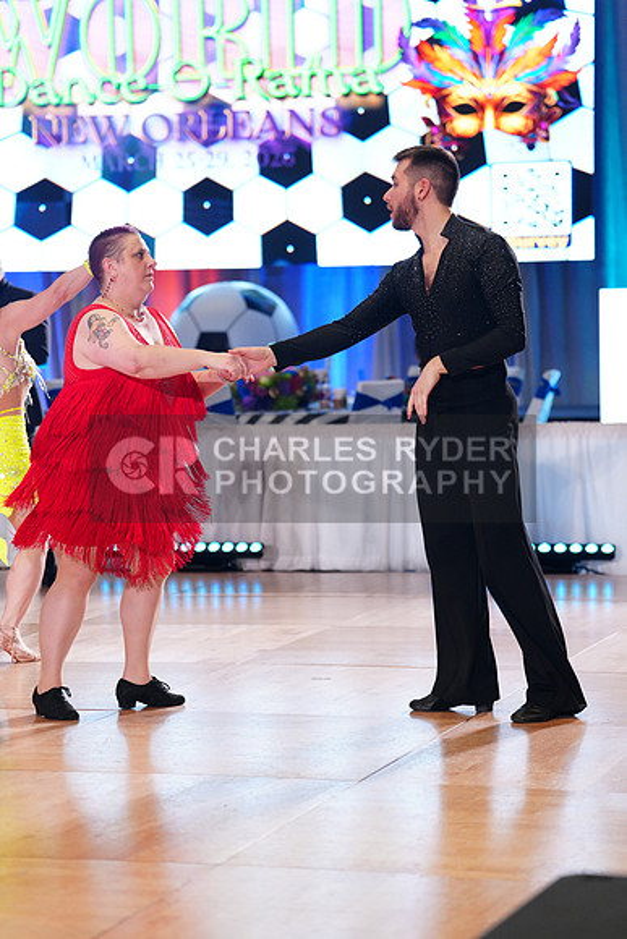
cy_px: 470
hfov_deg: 13.0
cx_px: 314
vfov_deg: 19.5
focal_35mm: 105
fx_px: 2741
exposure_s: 1/640
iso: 2000
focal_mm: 105
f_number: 2.8
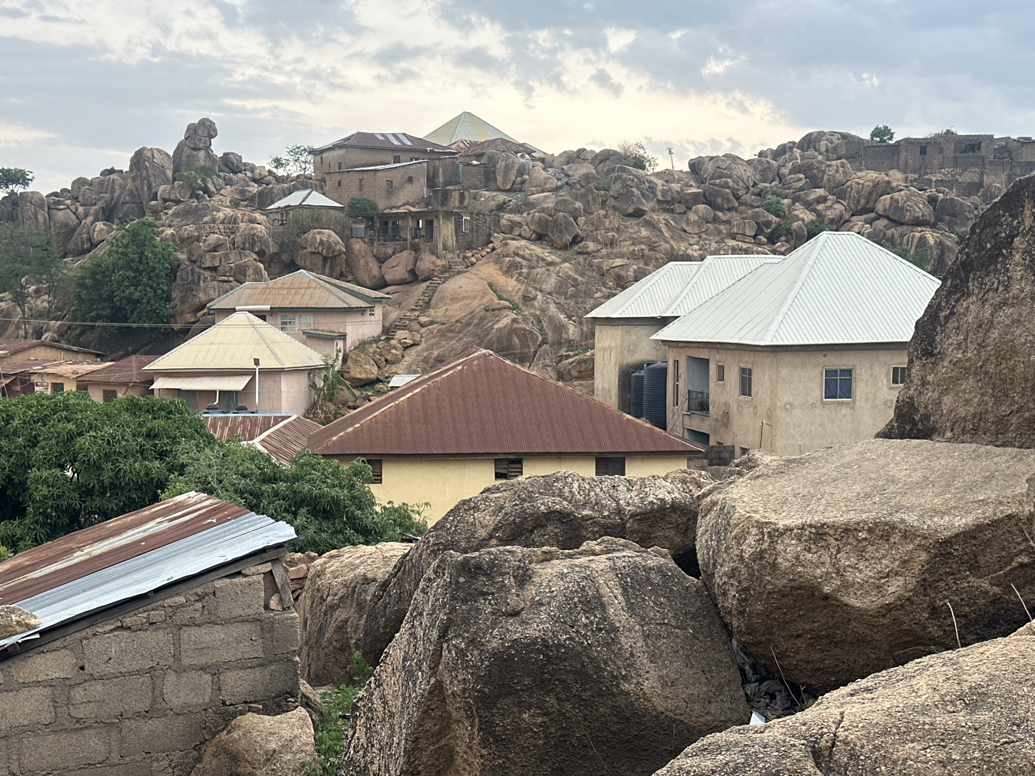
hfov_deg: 39.7
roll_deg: -0.6
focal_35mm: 48
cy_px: 388
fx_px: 1435
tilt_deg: -3.7
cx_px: 518
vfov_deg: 30.3
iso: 125
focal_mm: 6.86
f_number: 1.78
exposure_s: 1/60
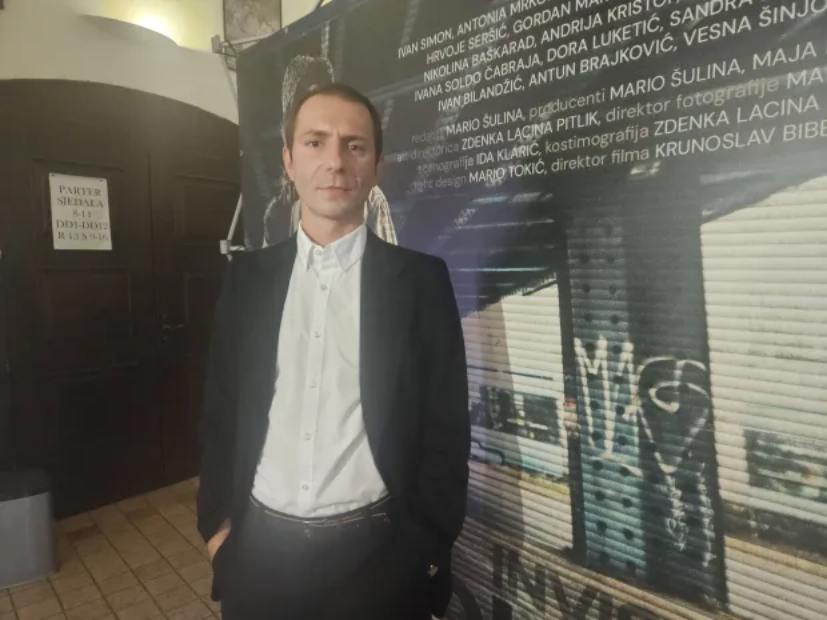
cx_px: 414
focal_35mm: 23
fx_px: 549
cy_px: 310
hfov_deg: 73.9
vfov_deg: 58.9
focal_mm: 5.4
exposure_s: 1/33.3
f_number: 1.8
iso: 640
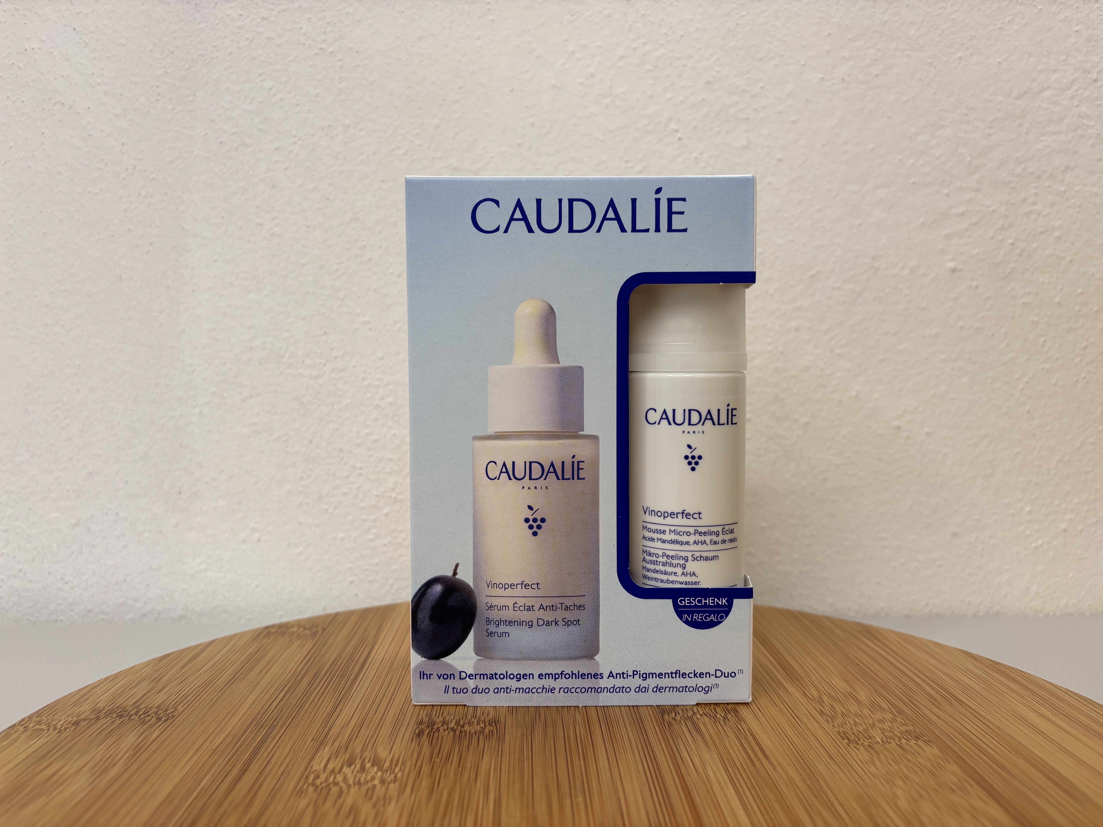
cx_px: 552
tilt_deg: -3.0
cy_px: 414
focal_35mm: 26
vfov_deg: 53.1
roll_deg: +0.4
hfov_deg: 67.3
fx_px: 828
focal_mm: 5.96
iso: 100
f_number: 1.6
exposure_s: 1/100
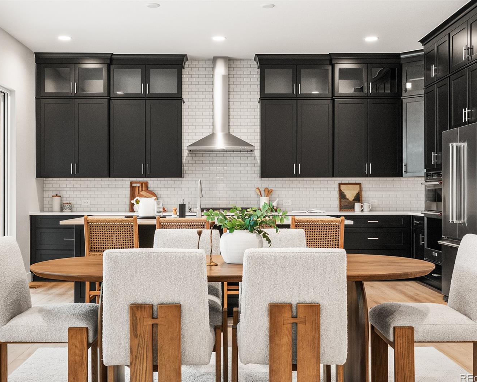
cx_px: 228
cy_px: 193
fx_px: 579
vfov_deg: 36.5
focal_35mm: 41
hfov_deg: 44.8
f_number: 8
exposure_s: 1/15
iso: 500
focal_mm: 24.5
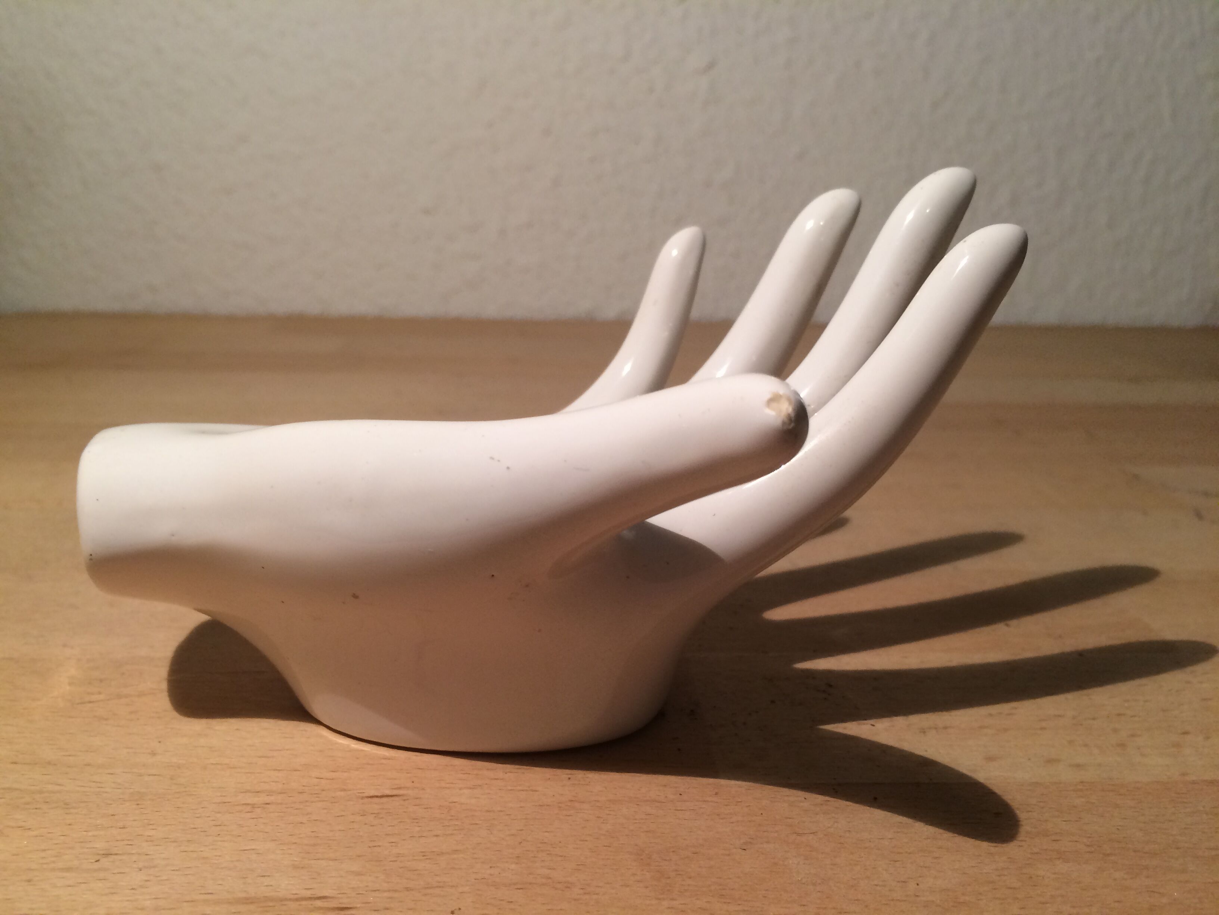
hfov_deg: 61.7
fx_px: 1021
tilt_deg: -15.1
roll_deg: -1.3
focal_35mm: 29
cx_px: 610
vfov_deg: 48.2
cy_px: 458
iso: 50
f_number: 2.2
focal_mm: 4.15
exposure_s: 1/33
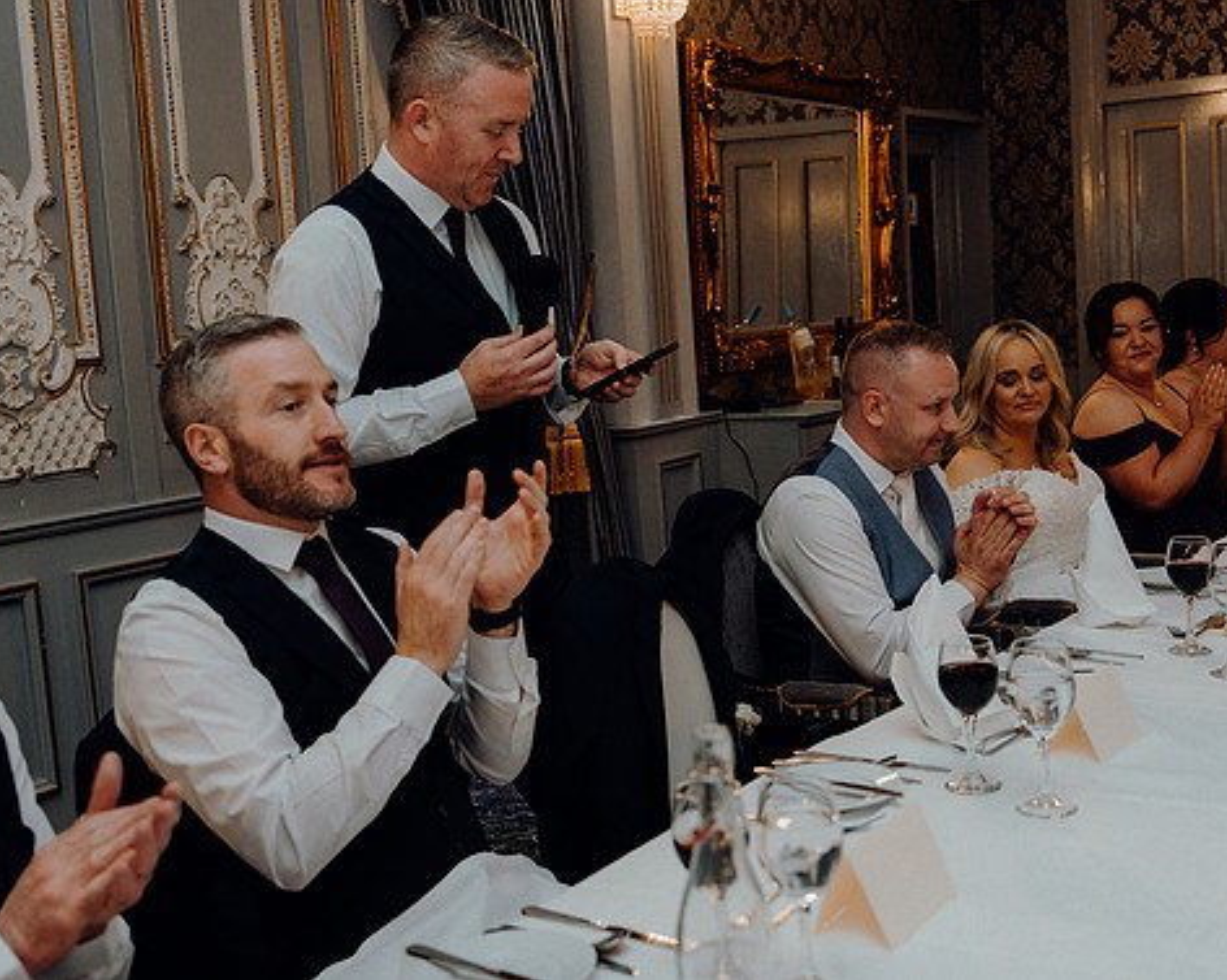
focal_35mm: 45
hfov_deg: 41.1
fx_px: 1633
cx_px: 681
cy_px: 480
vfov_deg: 33.4
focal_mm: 39
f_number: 3.5
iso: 2500
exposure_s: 1/160
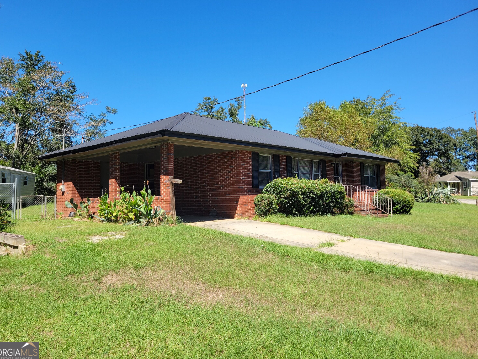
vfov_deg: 51.4
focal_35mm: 27
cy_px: 174
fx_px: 373
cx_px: 231
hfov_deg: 65.3
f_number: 1.8
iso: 40
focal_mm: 5.4
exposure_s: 1/1437
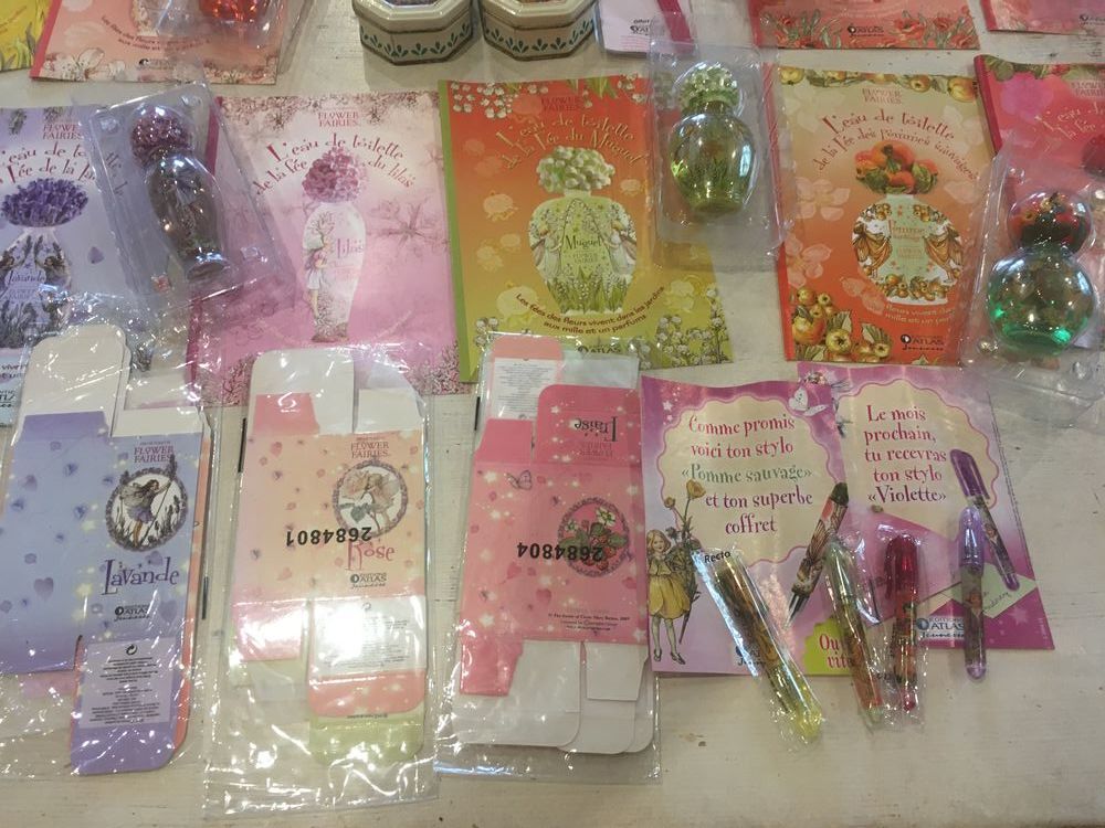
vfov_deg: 48.2
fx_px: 926
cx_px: 552
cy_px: 414
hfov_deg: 61.7
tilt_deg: -63.6
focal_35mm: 29
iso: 100
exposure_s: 1/33
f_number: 2.2
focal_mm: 4.15
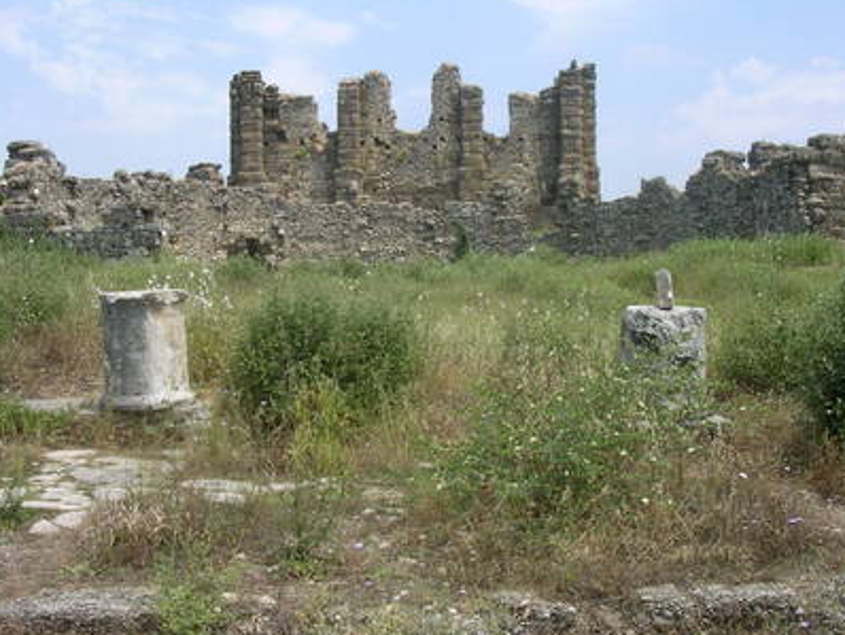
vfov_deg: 34.4
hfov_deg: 44.8
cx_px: 422
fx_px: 1026
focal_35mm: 42
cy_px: 302
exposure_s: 1/260
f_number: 5.6
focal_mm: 5.8
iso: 100
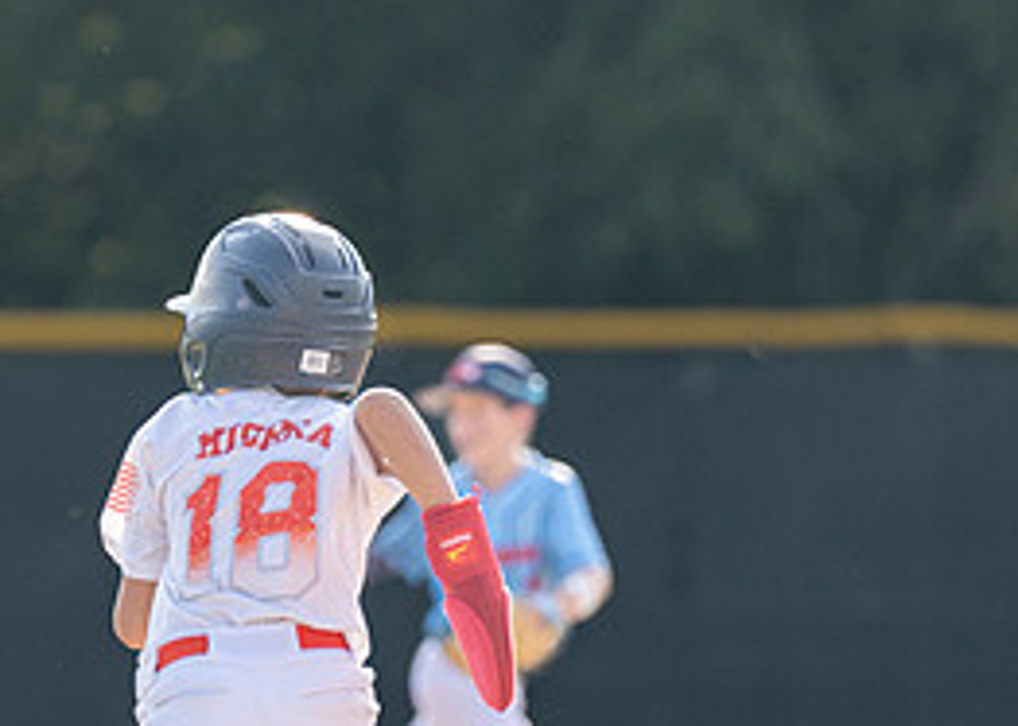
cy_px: 631
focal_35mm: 577
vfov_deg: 2.5
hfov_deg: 3.5
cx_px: 308
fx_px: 16678
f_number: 2.8
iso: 400
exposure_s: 1/4000
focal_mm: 200
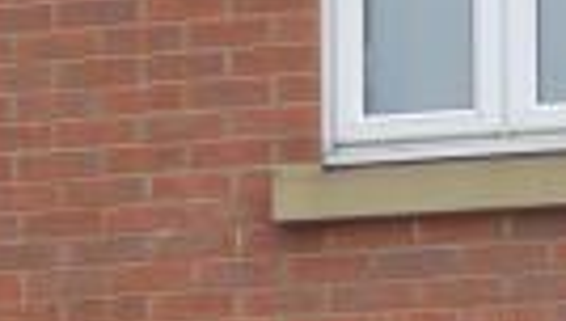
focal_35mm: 299
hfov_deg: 7.2
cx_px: -51
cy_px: 583
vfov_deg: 4.1
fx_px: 4496
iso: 100
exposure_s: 1/400
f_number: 4
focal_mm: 6.4
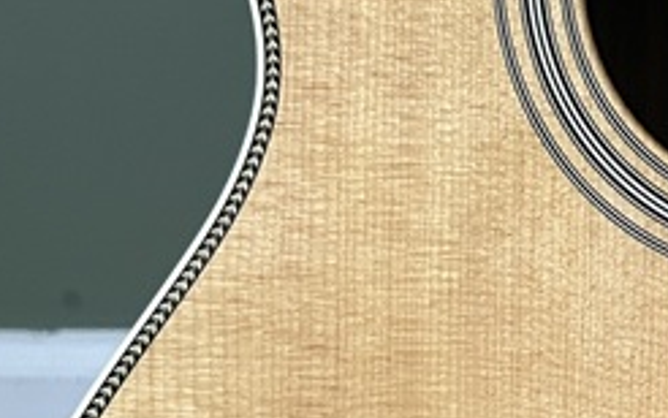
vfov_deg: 11.6
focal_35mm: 112
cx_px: 806
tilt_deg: -31.4
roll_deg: -0.8
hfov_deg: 17.7
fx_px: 2040
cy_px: 372
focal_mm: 5.7
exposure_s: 1/60
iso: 320
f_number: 1.5
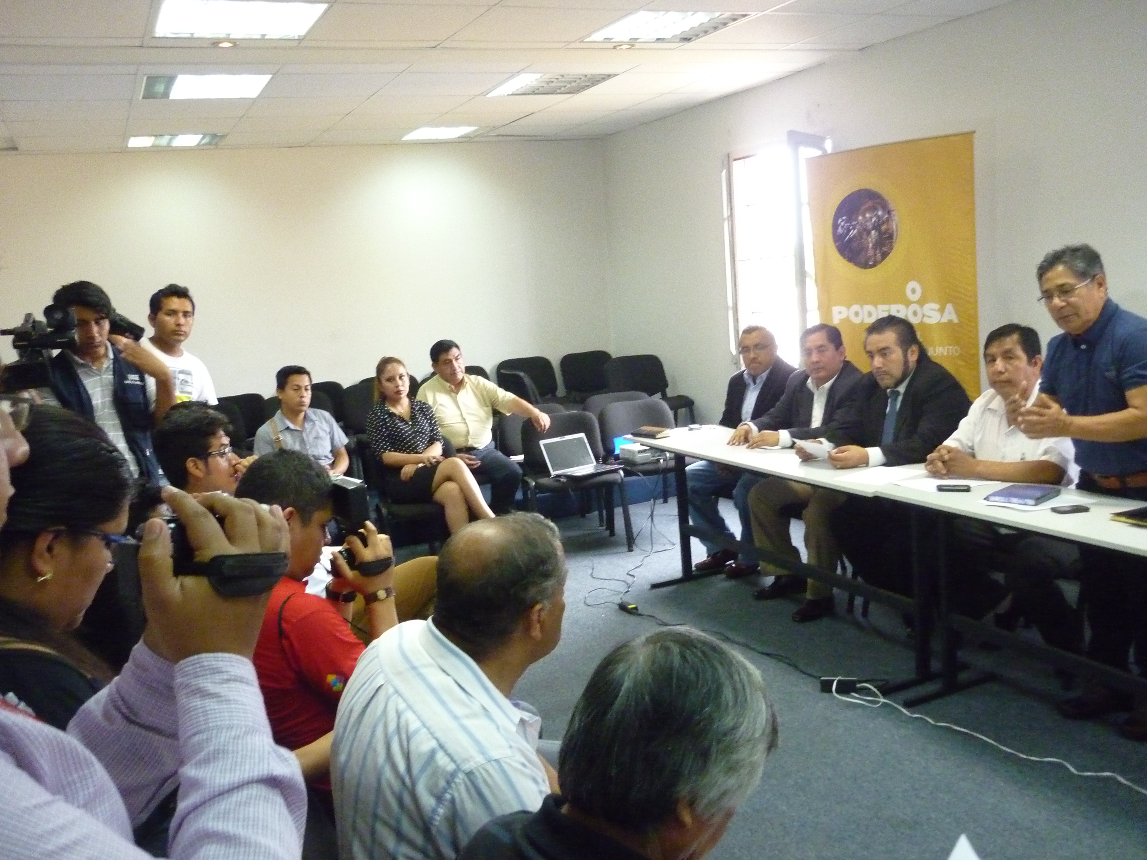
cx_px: 574
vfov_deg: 45.4
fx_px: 1027
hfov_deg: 58.4
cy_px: 430
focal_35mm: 31
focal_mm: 5.5
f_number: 2.8
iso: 800
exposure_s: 1/100
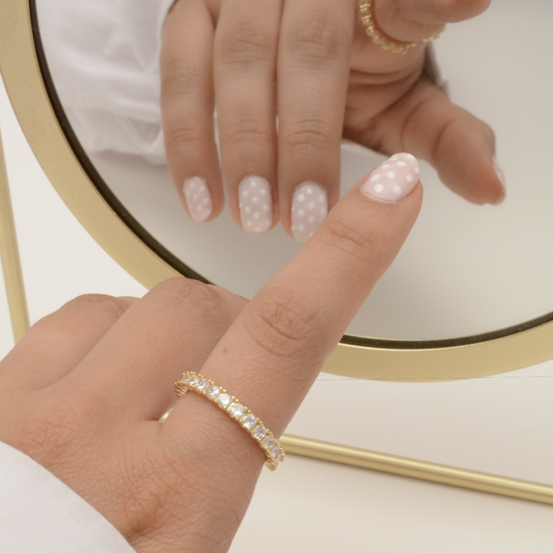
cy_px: 433
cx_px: 259
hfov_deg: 17.4
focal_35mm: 100
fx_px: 1807
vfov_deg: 17.3
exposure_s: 1/80
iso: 500
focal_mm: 48
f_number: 18
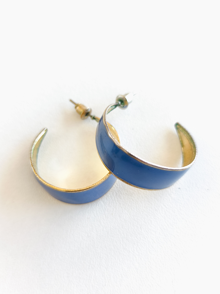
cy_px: 147
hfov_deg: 44.2
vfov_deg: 56.8
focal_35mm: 32
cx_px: 110
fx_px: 271
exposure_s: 1/10
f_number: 1.65
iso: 50
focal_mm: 6.14
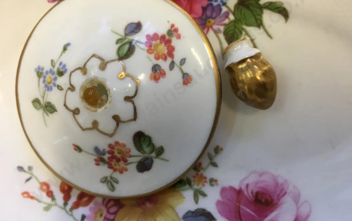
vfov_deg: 40.5
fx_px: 297
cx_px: 176
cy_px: 91
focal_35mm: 31
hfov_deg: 61.2
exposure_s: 1/17
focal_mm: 4.15
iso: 40
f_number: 2.2
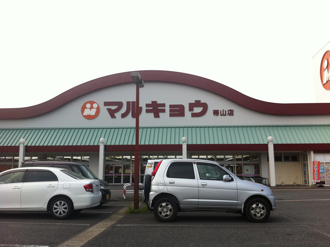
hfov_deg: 52.7
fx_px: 333
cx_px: 165
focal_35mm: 35
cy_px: 124
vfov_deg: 40.6
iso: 80
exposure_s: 1/603
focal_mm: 3.85
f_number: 2.8
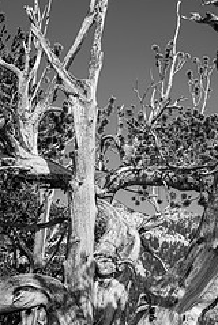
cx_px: 105
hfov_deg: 14.6
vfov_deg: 21.4
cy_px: 264
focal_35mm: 94
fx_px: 851
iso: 100
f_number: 8
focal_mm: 50
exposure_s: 1/160
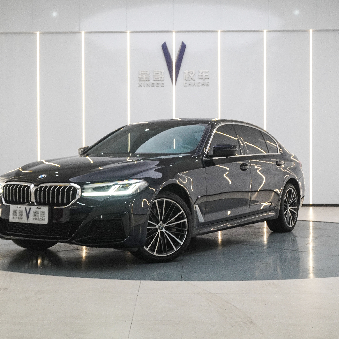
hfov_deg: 31.6
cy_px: 169
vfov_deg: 31.6
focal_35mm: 54
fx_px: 598
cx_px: 153
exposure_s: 1/80
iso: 1000
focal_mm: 28
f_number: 6.3
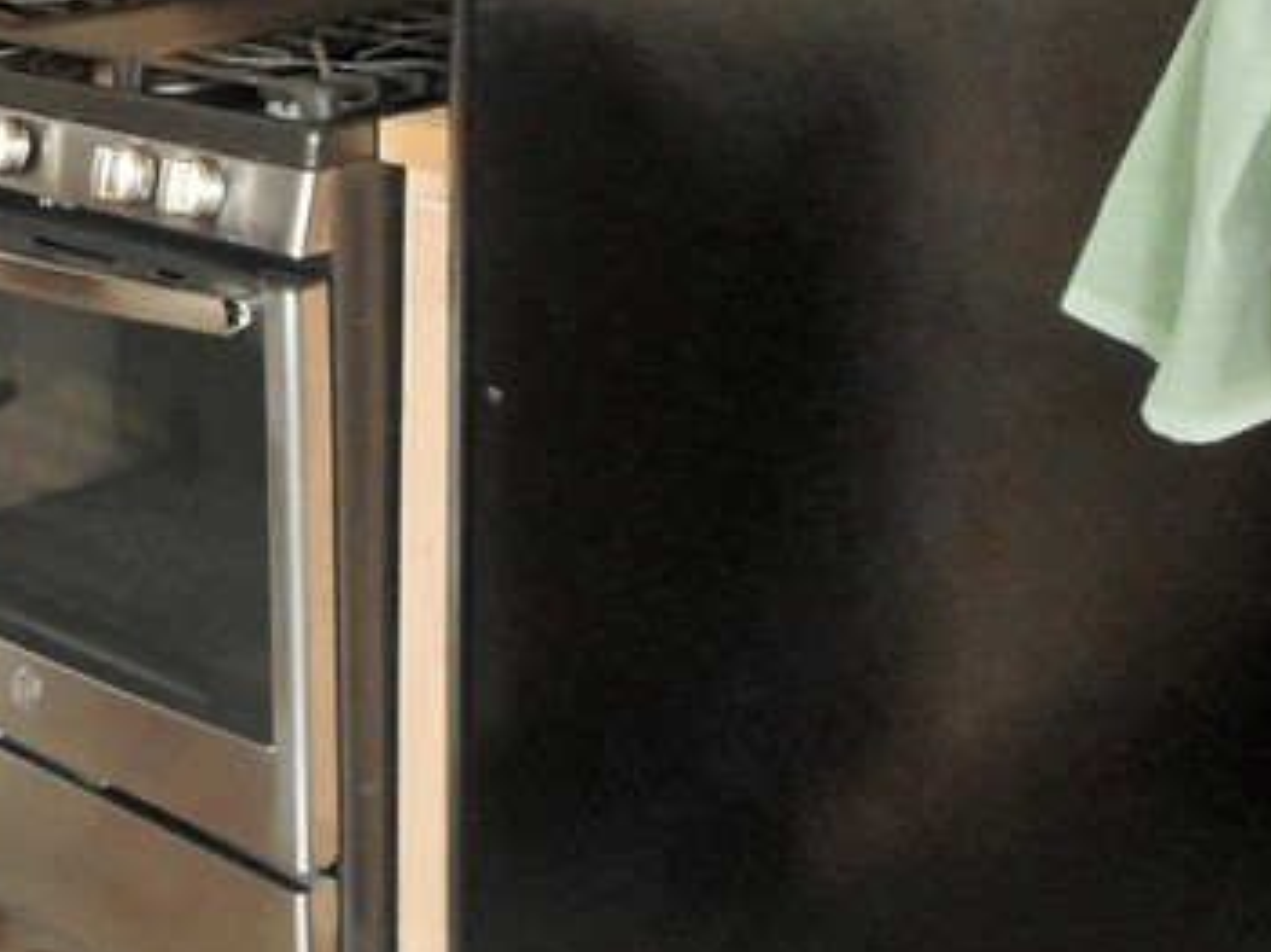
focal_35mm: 73
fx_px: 2679
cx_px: -33
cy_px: 43
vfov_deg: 19.7
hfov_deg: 25.2
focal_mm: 4.5
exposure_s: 1/30
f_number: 3.7
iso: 400
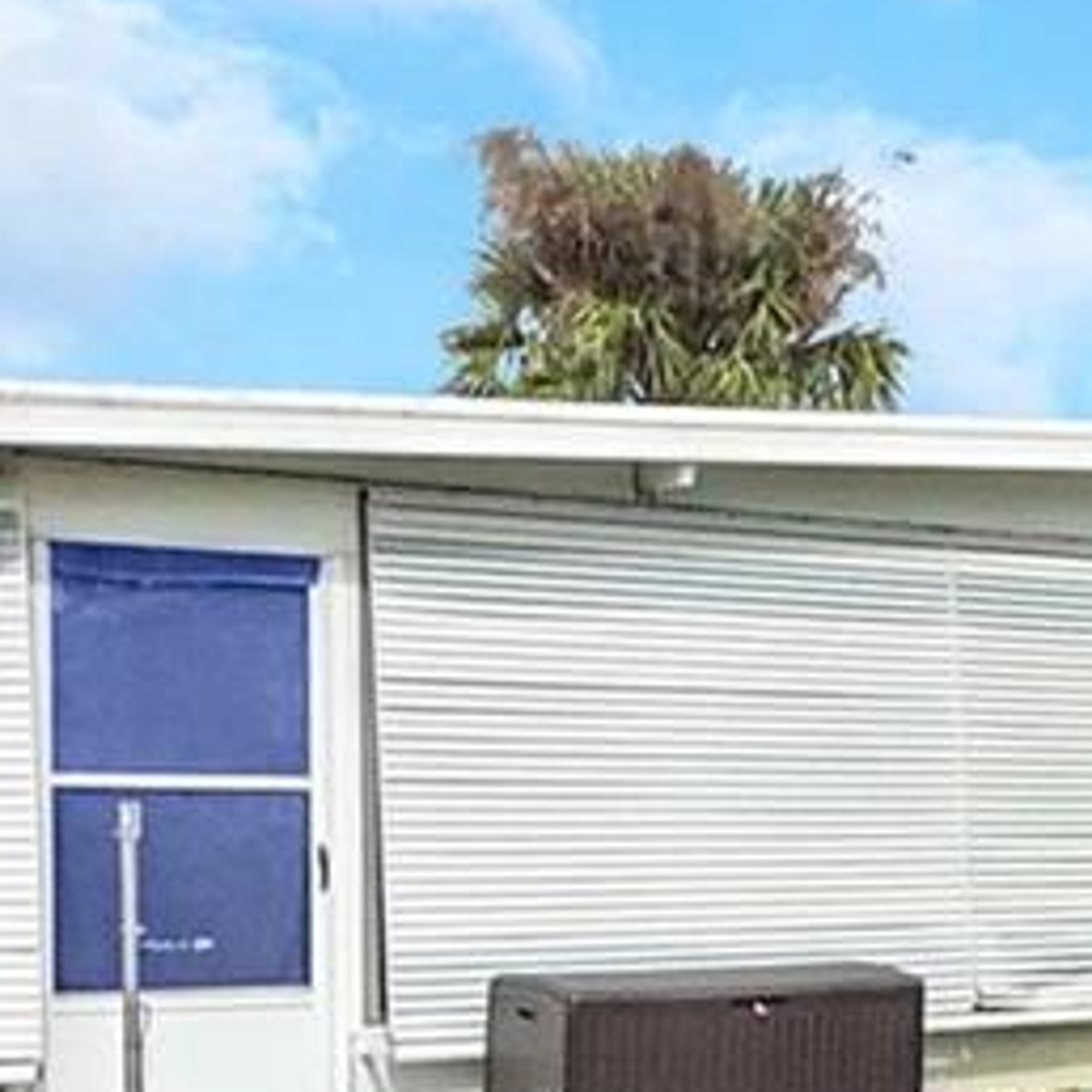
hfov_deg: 18.3
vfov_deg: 21.6
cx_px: 1824
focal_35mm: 79
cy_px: 908
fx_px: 2820
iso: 1600
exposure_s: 1/8000
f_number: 8
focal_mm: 10
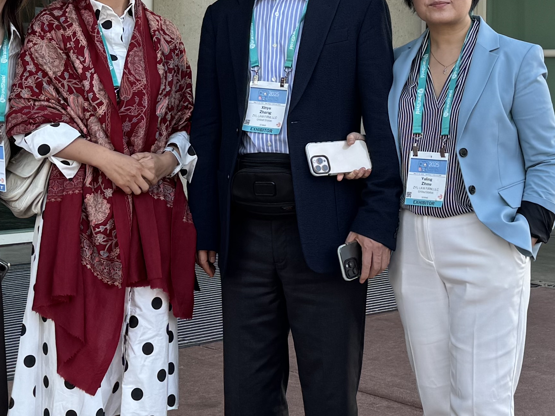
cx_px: 316
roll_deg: -0.5
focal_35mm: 79
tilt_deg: +1.8
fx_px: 1267
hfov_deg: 24.7
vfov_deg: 18.4
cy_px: 46
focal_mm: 6.76
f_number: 1.78
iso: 64
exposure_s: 1/194
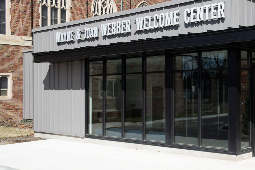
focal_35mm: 55
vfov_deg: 24.6
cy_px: 86
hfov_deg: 35.4
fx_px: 390
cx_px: 191
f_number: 13
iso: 125
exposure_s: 1/125
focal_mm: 35
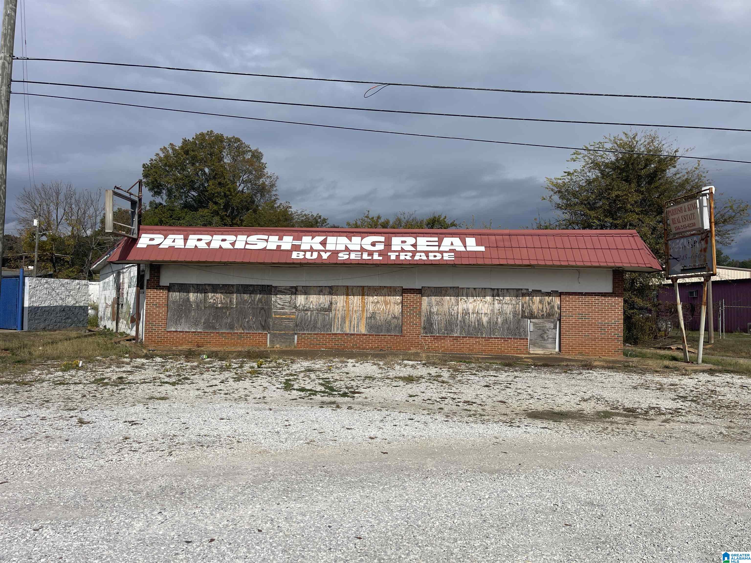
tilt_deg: +1.4
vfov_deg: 54.9
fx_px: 542
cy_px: 282
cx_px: 376
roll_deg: -1.1
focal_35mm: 25
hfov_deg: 69.4
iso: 32
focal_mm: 5.1
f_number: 1.6
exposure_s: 1/10000
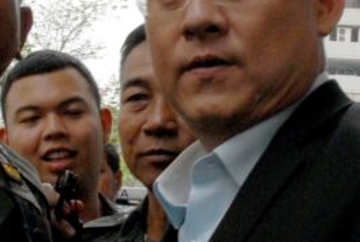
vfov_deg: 10.7
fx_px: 1282
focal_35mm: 128
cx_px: 260
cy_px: 152
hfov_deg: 15.9
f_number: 10
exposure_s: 1/200
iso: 400
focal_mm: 22
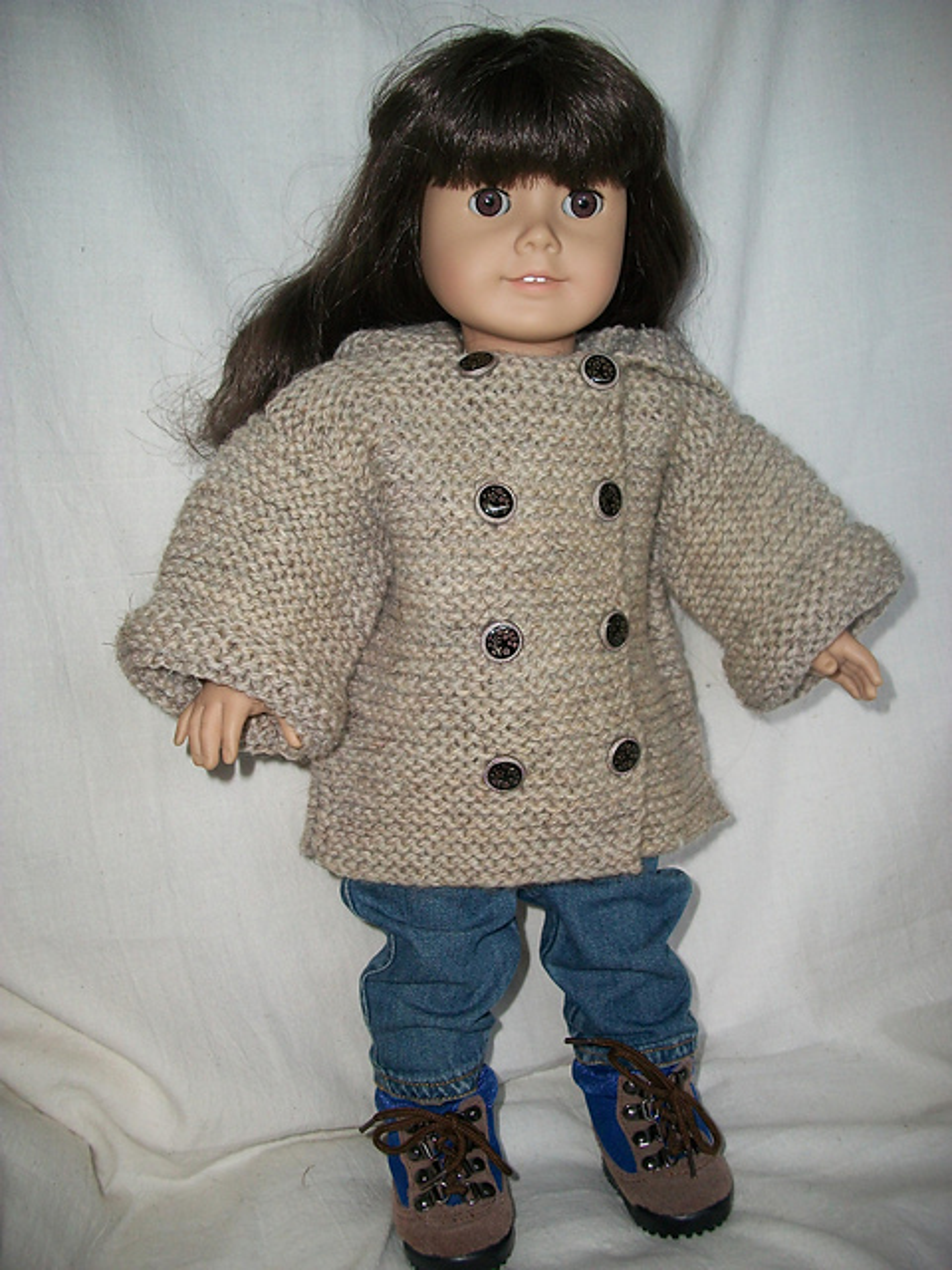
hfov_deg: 44.2
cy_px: 635
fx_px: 1173
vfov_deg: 56.8
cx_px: 476
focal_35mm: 32
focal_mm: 5.7
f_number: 2.9
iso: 80
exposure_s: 1/30
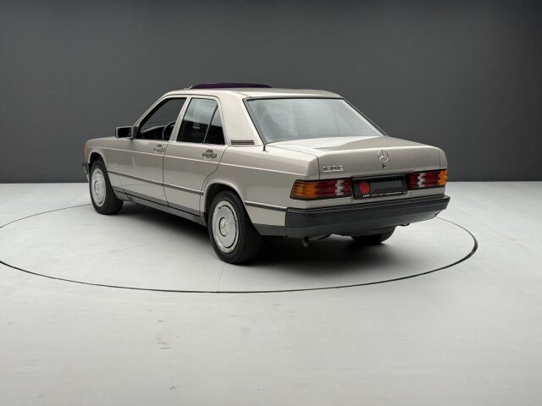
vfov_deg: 30.3
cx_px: 271
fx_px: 752
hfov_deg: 39.7
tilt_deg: -8.3
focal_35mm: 48
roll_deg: -0.7
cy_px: 203
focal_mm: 6.76
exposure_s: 1/96
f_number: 1.78
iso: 100
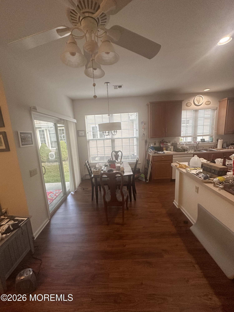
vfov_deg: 102.1
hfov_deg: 85.7
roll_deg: +3.3
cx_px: 117
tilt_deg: -9.4
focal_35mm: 14
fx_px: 126
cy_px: 156
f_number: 2.2
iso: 250
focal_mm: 2.22
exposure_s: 1/120
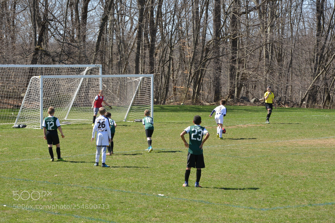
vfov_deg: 11.8
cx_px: 168
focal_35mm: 116
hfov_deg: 17.6
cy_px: 112
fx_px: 1079
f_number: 22
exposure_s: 1/160
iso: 1000
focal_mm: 116
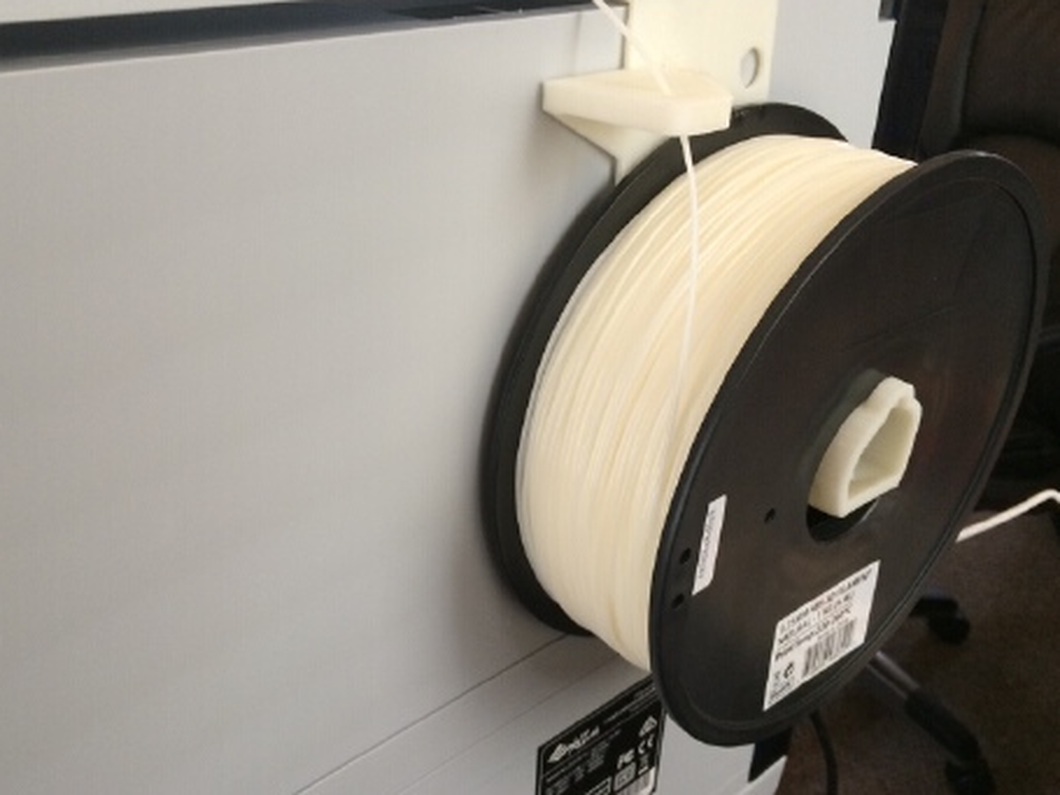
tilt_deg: -27.1
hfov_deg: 53.9
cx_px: 481
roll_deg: -1.1
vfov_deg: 41.8
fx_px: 1041
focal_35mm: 34
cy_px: 408
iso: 160
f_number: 2.2
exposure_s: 1/30
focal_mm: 4.15
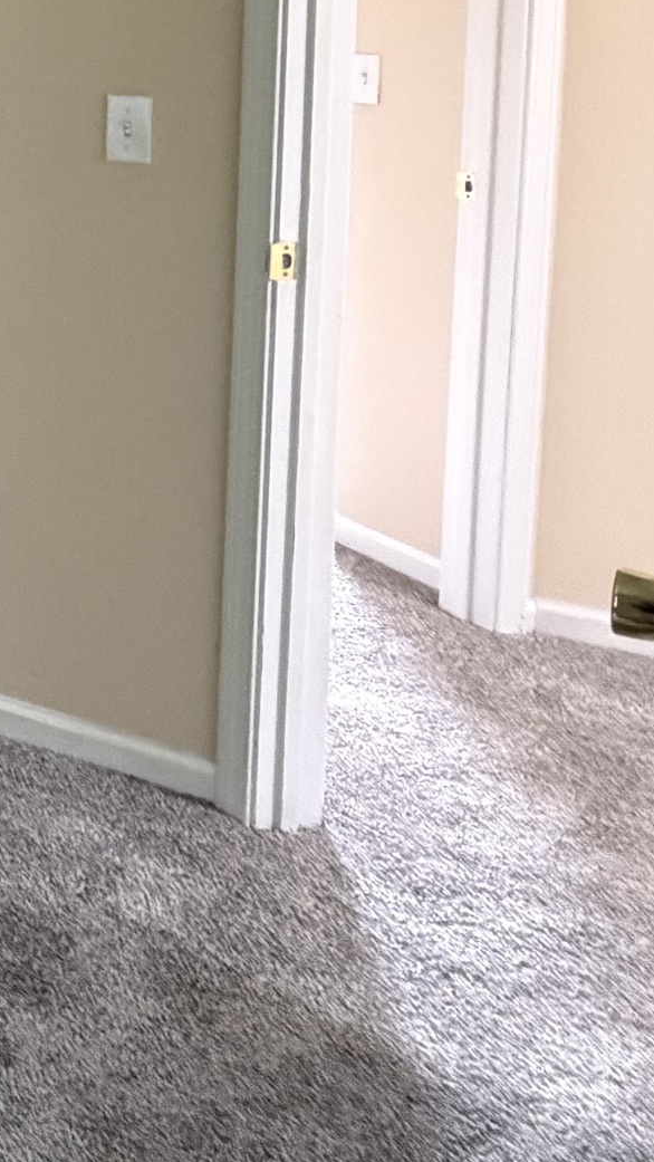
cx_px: -561
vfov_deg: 41.5
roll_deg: +0.5
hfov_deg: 19.2
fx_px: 1387
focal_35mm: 45
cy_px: 94
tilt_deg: -4.7
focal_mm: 2.22
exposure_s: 1/60
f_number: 2.2
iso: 800
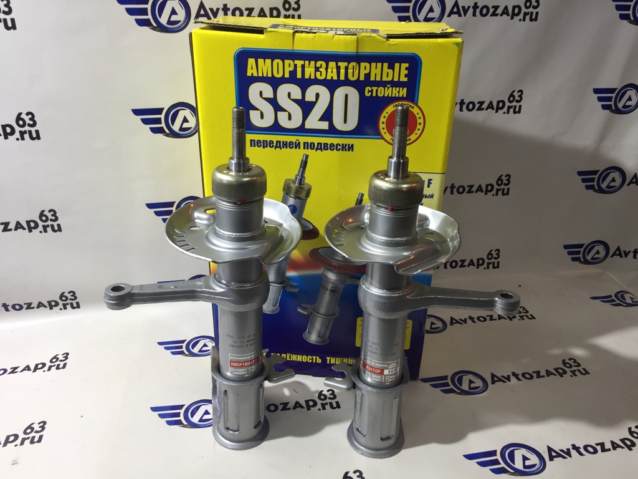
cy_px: 240
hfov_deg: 61.7
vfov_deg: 48.2
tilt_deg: -28.4
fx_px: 534
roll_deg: -1.6
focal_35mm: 29
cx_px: 319
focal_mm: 4.15
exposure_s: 1/50
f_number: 2.2
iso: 32
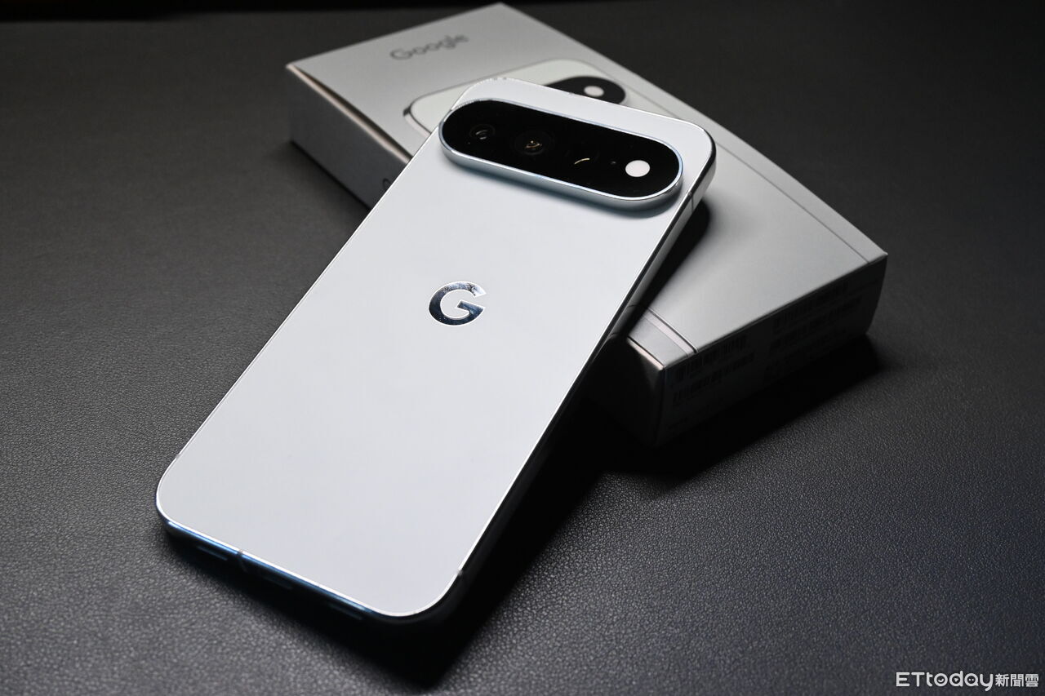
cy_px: 348
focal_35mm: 44
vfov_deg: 30.8
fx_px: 1262
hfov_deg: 45.0
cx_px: 522
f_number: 6.3
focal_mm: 29
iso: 1600
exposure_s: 1/320
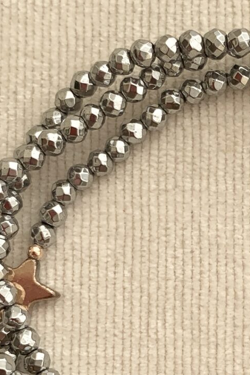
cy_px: 314
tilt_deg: -83.1
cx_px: 289
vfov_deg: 20.9
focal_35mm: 96
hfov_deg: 13.9
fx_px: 999
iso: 25
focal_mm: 4.25
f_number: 1.8
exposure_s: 1/864
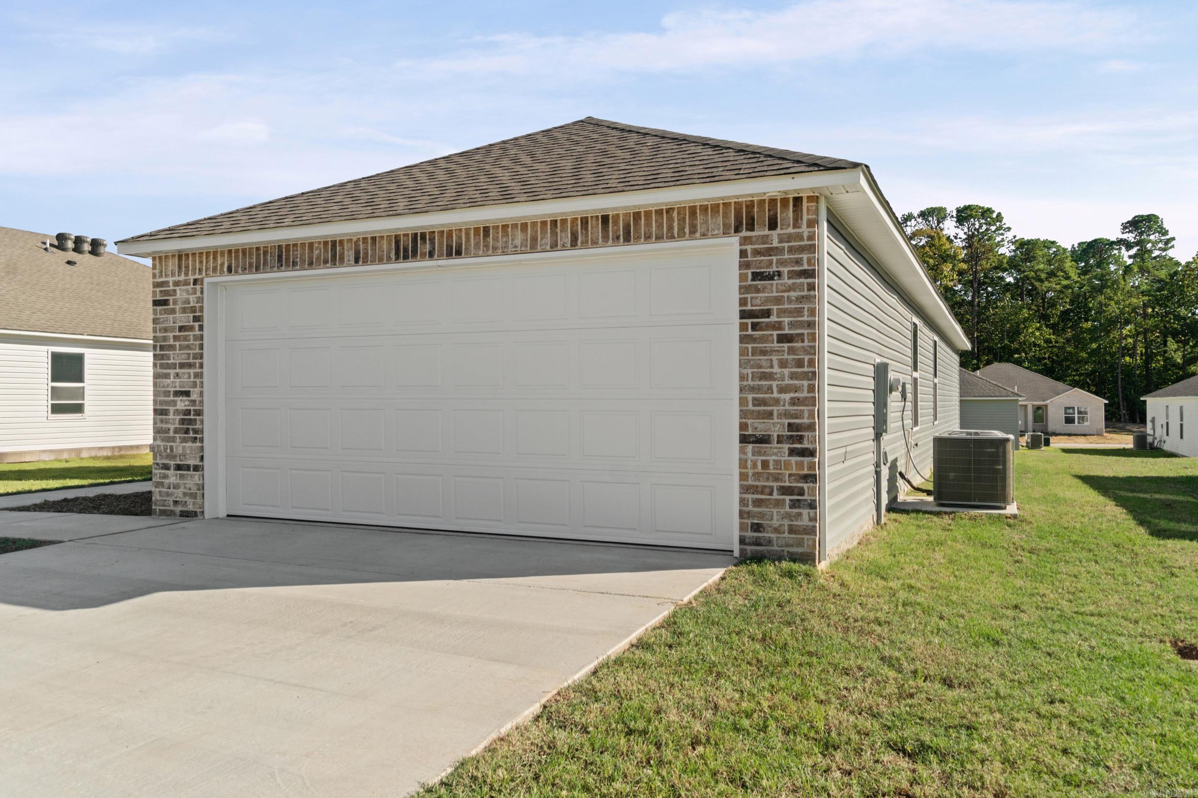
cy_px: 399
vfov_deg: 47.9
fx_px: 898
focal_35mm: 27
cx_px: 599
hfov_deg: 67.4
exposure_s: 1/640
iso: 250
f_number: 9
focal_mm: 18
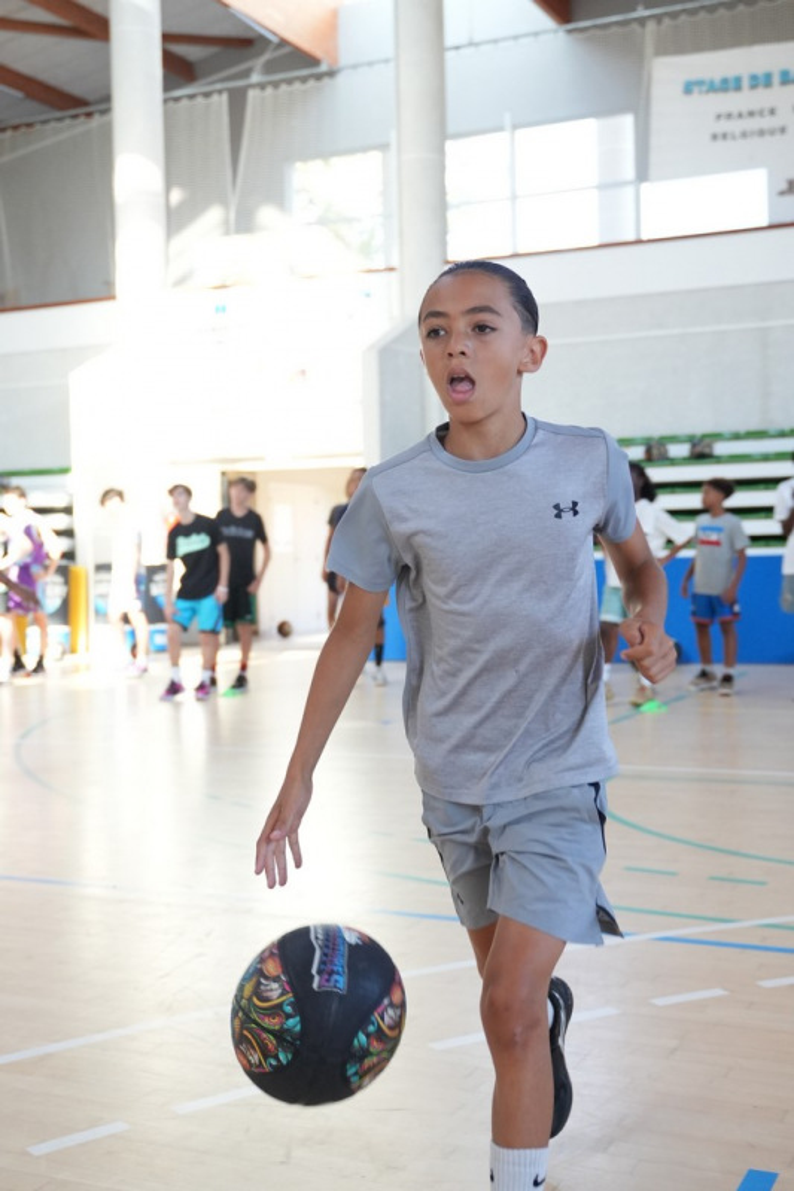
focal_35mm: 42
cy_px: 596
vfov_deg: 46.4
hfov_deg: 31.9
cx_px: 397
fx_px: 1390
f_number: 2.8
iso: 1600
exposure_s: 1/400
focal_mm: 28
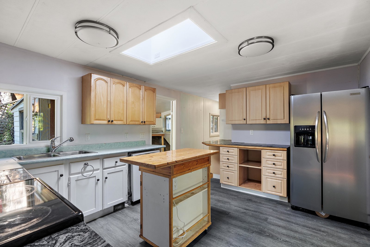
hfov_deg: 96.7
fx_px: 164
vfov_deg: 73.8
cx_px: 185
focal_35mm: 16
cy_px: 124
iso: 400
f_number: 7.1
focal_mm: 16
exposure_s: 1/1.25
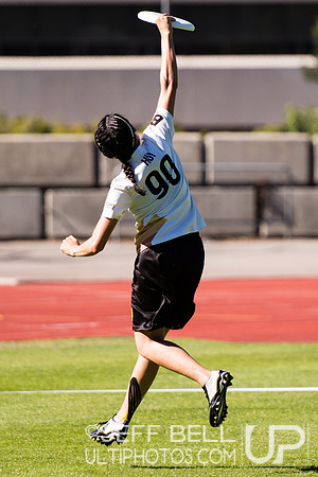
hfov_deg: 2.6
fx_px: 6880
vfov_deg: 4.0
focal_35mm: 519
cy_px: 238
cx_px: 183
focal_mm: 200
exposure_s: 1/2000
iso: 100
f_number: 2.8
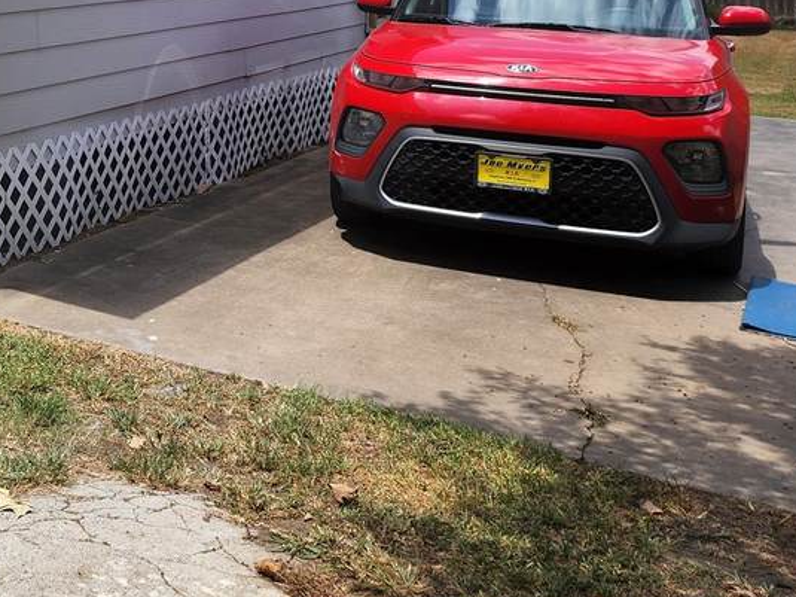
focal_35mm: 55
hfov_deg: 31.0
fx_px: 1264
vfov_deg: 25.2
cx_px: -88
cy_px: -7
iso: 12
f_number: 1.8
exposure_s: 1/598
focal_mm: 6.4
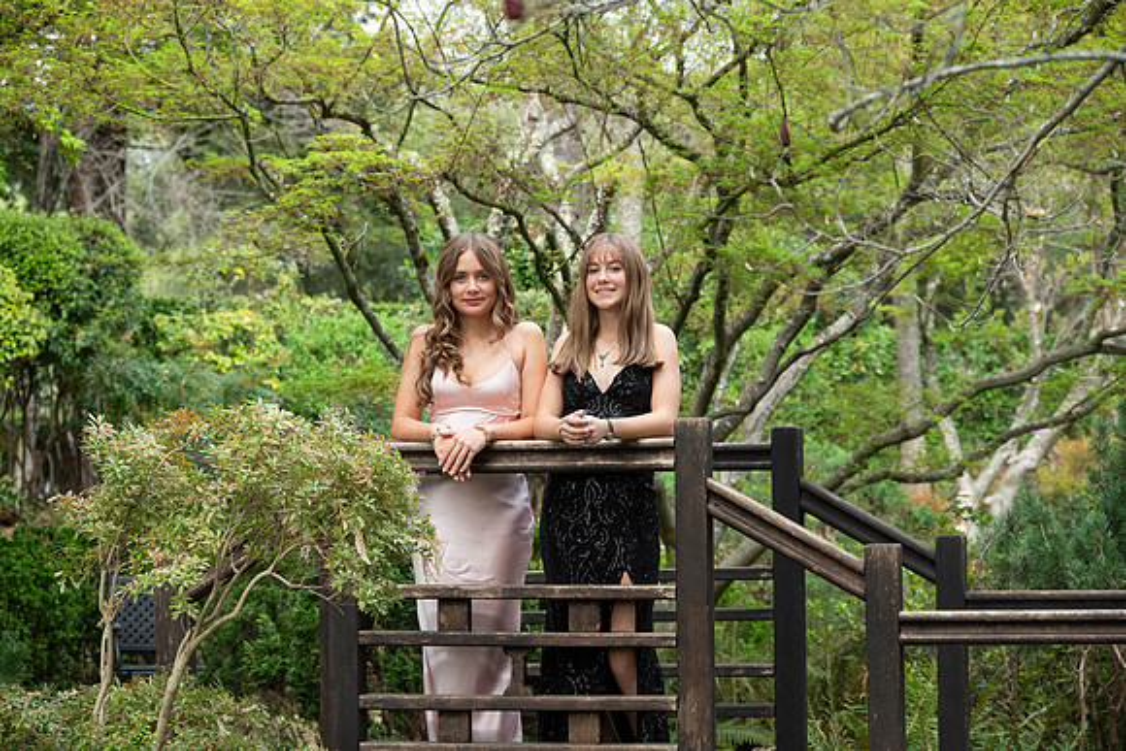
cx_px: 563
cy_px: 376
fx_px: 2878
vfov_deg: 14.9
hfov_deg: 22.1
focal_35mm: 92
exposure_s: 1/640
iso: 1250
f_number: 6.3
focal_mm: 92
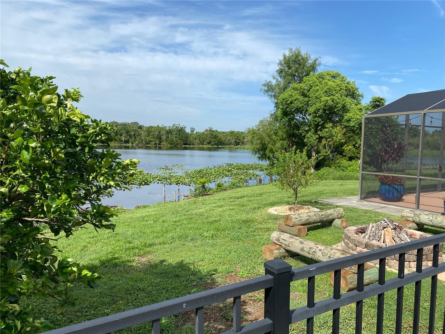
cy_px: 167
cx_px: 222
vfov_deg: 53.1
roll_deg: -1.4
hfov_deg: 67.3
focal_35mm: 26
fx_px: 334
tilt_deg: -5.7
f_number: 1.8
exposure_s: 1/2967
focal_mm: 4.25
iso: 32
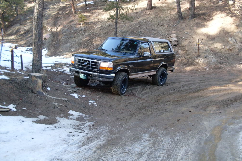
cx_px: 120
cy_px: 73
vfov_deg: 33.4
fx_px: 269
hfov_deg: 48.5
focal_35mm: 40
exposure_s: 1/125
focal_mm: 6.3
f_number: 2.8
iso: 80
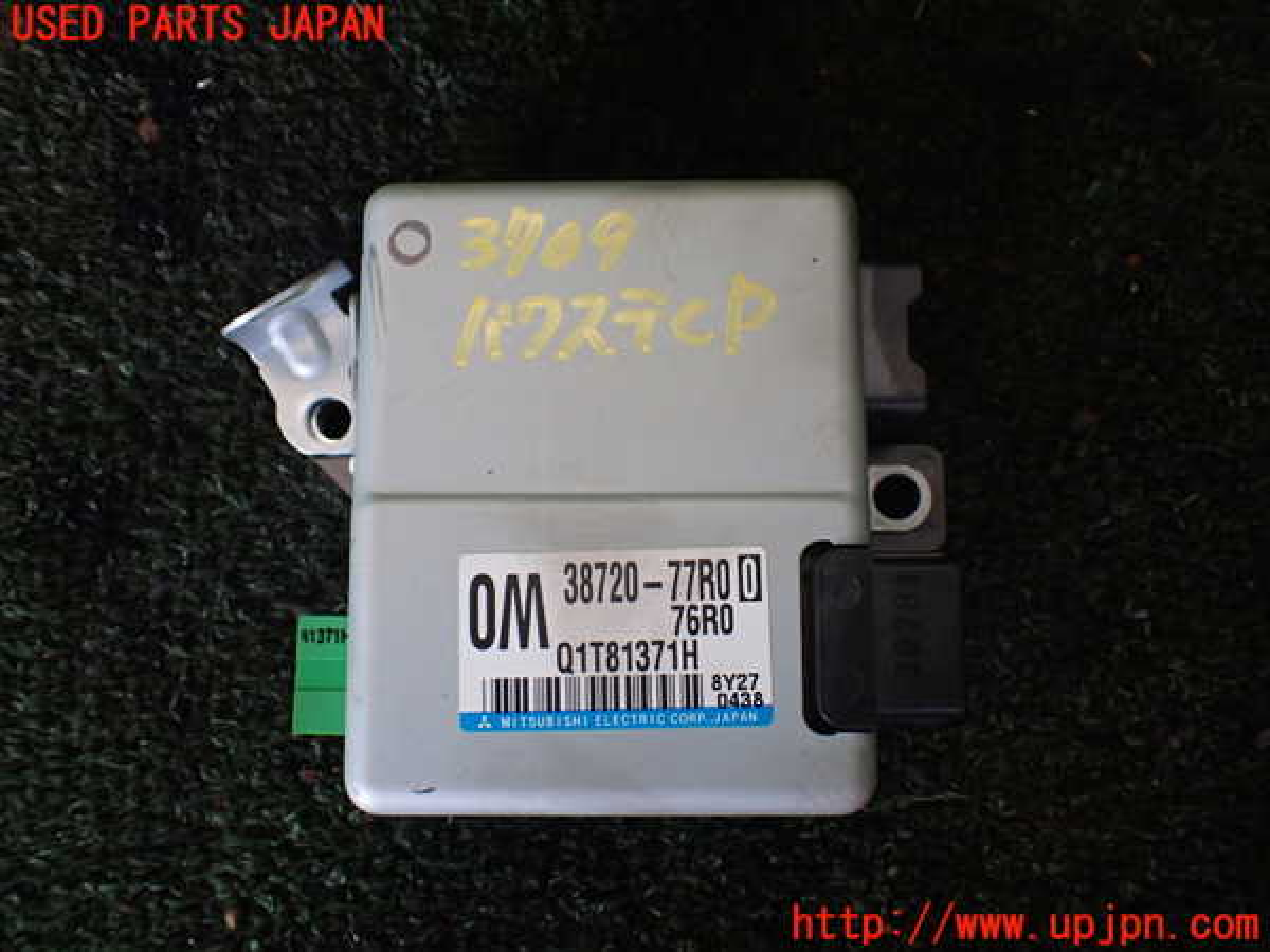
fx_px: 1101
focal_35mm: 30
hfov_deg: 60.0
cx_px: 635
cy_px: 476
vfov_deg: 46.8
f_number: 2.3
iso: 250
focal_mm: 5.4
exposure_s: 1/125
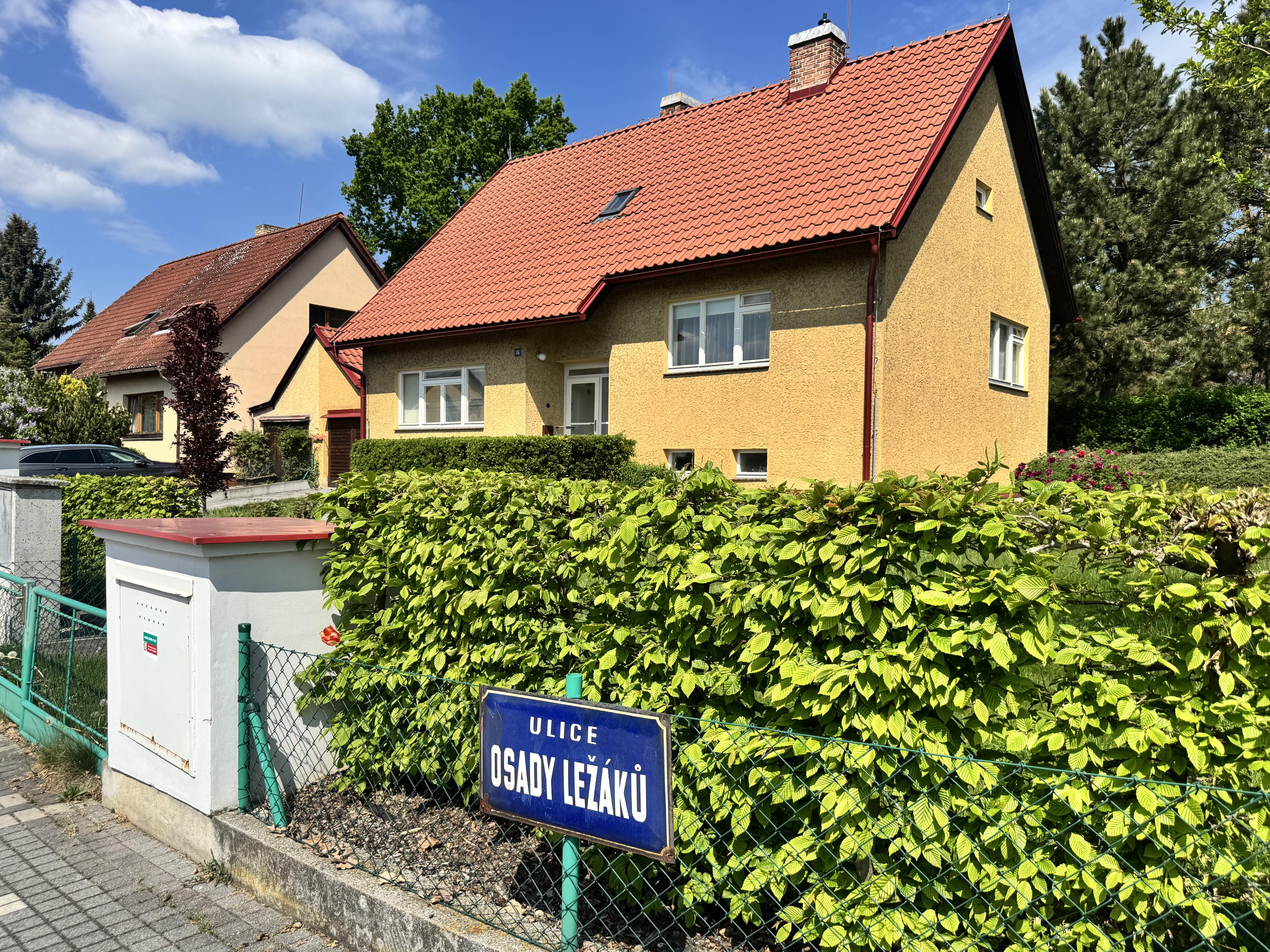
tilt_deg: -1.2
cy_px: 484
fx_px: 917
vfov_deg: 54.9
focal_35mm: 25
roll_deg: -1.3
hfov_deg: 69.4
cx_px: 640
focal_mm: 6.76
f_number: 1.78
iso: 80
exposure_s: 1/4608
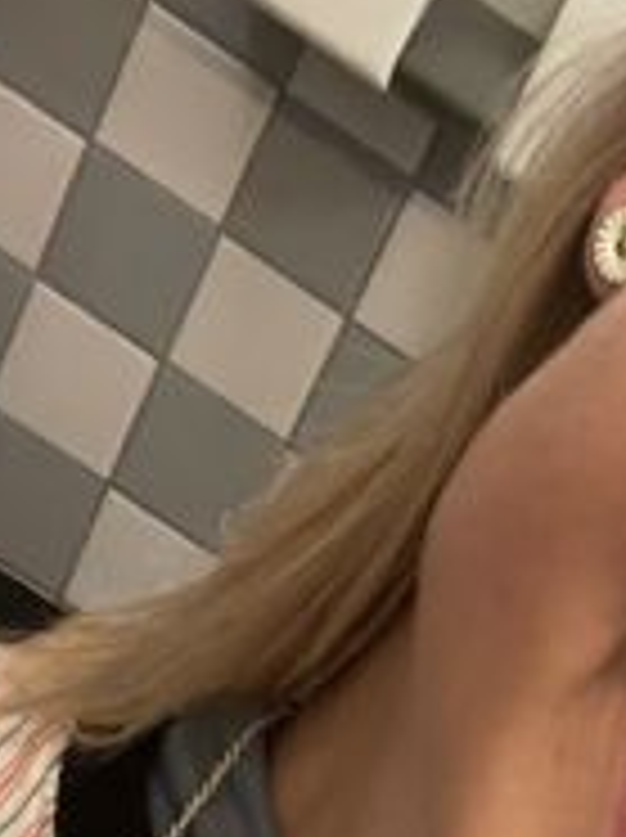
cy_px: 1314
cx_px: 734
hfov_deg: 14.7
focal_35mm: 97
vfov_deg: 17.8
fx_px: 2344
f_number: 2.2
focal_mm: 2.71
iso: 320
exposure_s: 1/33
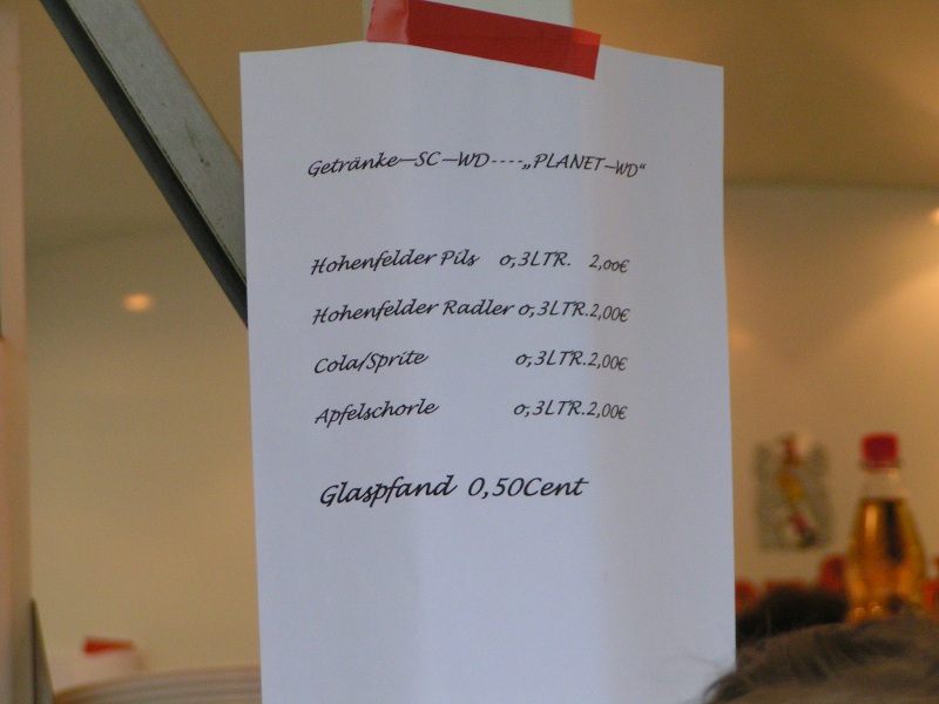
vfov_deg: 8.6
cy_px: 352
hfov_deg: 11.5
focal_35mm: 172
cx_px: 470
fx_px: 4666
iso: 200
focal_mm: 26.3
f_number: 3.5
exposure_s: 1/80
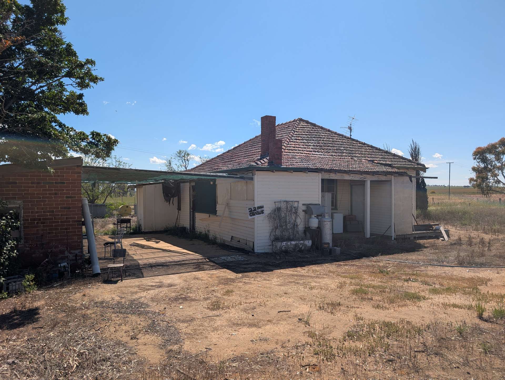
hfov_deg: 71.5
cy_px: 190
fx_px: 351
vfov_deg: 56.9
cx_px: 252
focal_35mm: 24
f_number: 1.68
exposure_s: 1/1404
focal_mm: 6.9
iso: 22
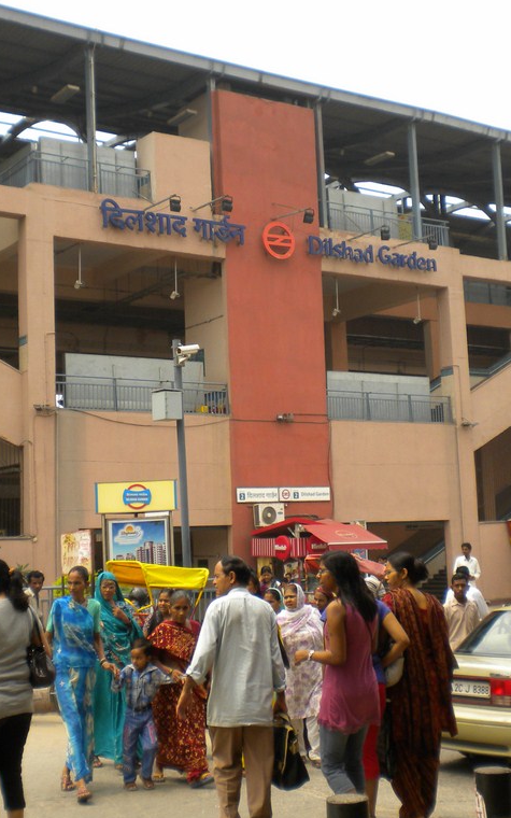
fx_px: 1114
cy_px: 409
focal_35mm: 50
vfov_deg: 40.3
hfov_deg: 25.8
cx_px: 253
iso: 80
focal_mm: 6.3
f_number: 4.6
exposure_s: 1/354
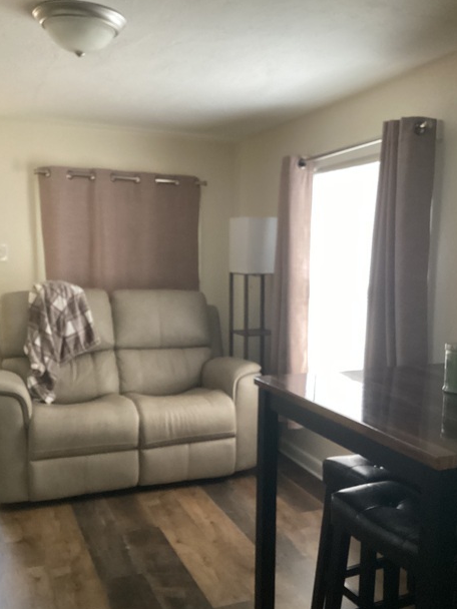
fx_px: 598
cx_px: 240
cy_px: 331
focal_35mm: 34
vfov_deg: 53.9
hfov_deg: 41.8
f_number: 2.4
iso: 320
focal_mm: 3.3
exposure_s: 1/30
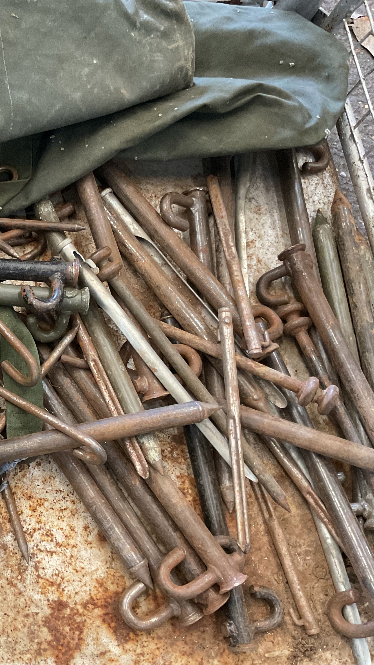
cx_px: -49
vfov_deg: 47.4
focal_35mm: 43
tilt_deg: -71.6
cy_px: 328
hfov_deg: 25.5
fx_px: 758
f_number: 1.8
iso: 200
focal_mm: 3
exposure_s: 1/60
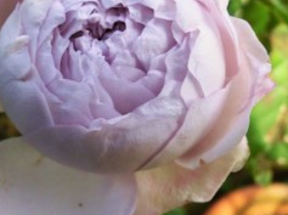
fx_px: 590
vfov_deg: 20.6
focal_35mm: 71
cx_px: 97
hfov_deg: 27.3
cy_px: 84
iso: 200
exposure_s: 1/60
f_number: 10.3
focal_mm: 7.38
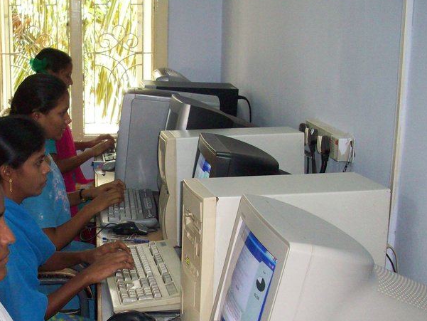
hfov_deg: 30.3
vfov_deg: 23.1
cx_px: 112
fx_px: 777
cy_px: 241
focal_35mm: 63
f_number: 2.8
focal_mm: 6.2
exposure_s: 1/45
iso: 160
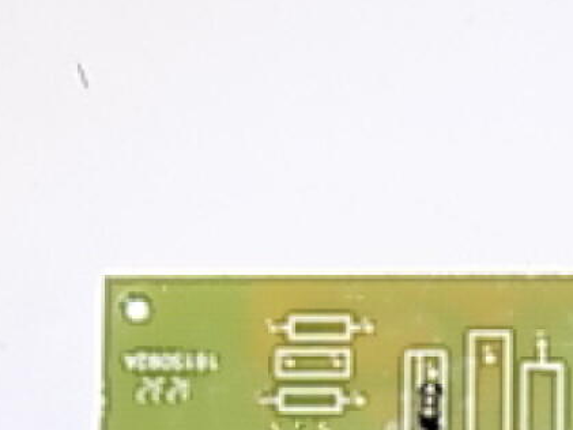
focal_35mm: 114
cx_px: 513
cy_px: 738
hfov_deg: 17.0
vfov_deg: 12.1
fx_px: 1888
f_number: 3.3
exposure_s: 1/30
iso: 200
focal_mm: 5.3
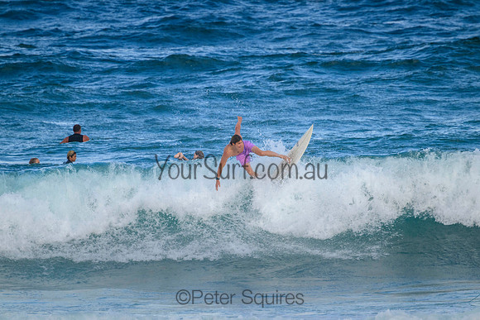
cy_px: 160
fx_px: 10669
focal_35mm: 800
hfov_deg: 2.6
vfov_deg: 1.7
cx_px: 240
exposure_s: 1/1600
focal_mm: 800
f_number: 11
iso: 1600
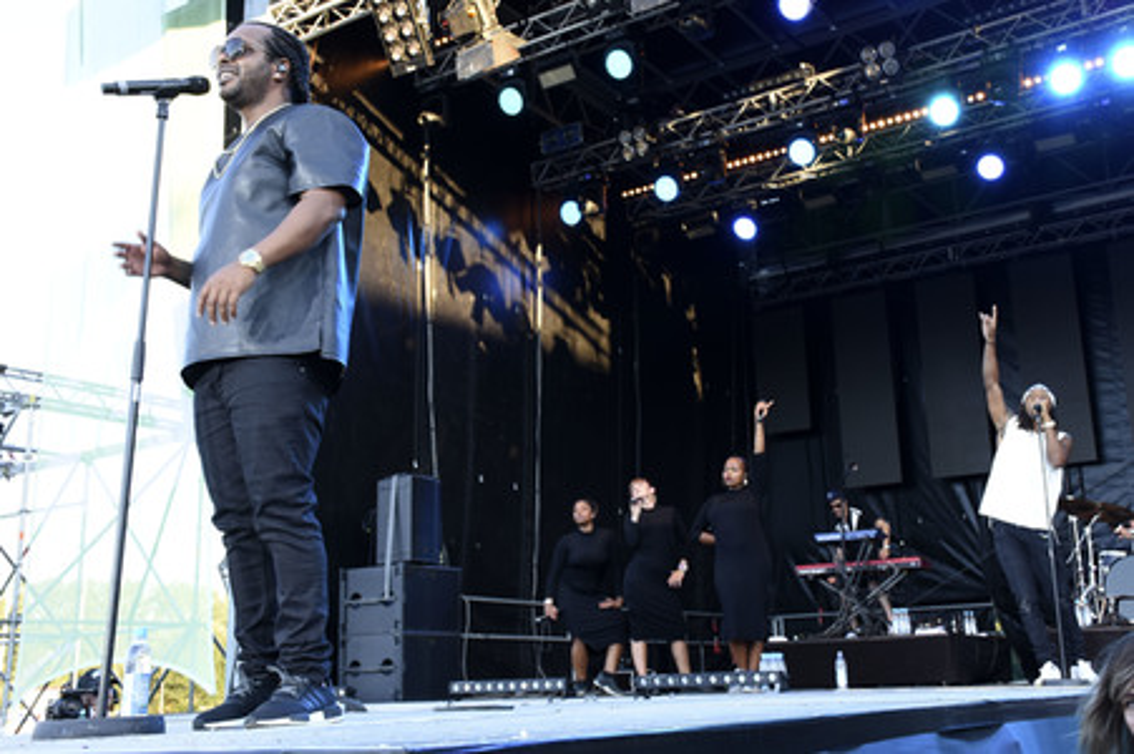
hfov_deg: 49.6
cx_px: 567
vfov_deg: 34.2
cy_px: 377
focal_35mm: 39
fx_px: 1228
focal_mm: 26
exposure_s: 1/100
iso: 500
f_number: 6.3
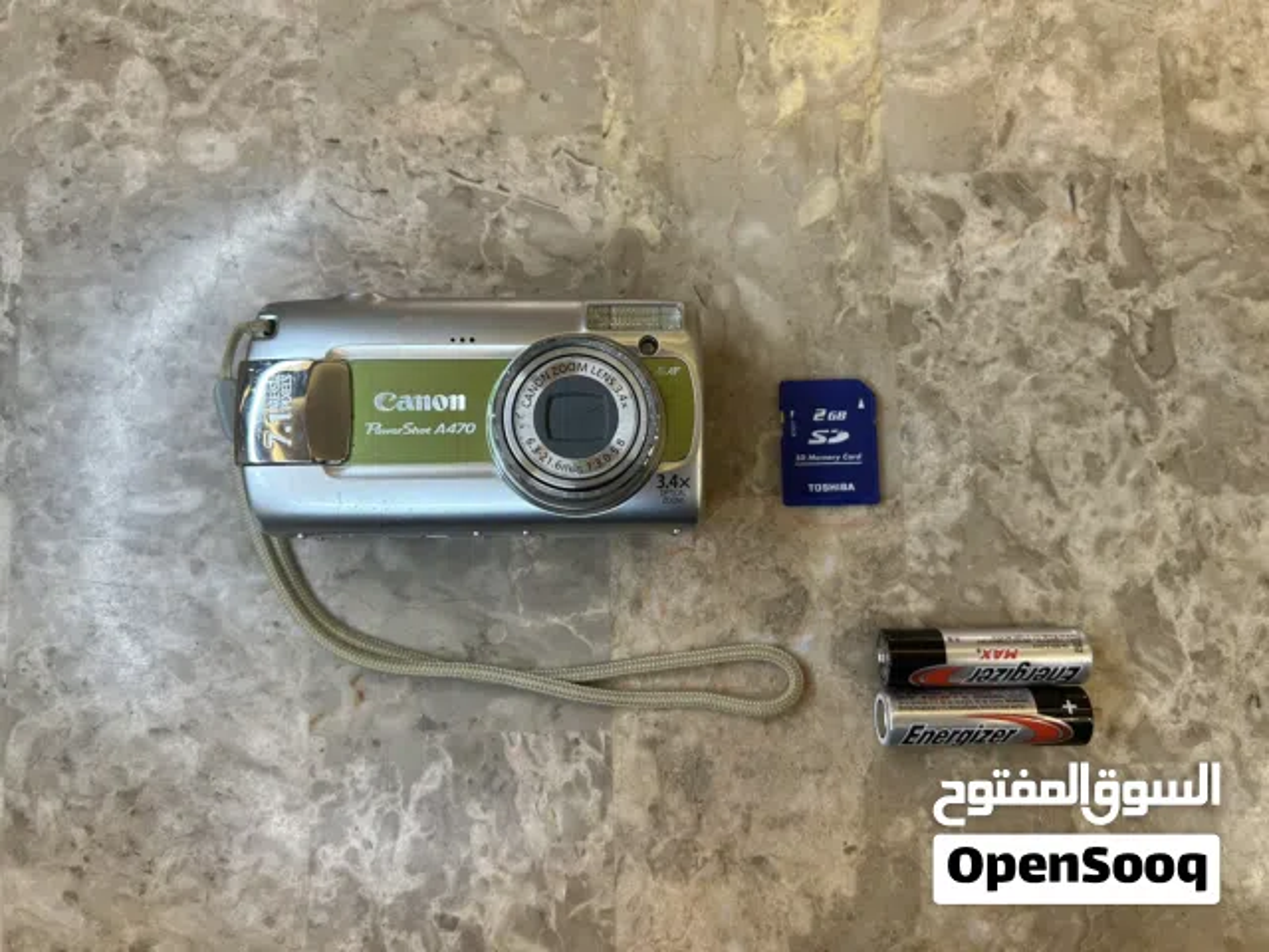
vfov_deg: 53.1
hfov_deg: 67.3
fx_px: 953
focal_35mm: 26
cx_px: 634
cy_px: 476
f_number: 1.5
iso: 125
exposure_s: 1/100
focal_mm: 5.7
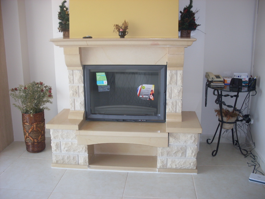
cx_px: 132
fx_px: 291
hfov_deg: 49.0
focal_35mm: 38
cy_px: 100
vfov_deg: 37.7
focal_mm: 6.3
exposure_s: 1/45
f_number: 2.8
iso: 100
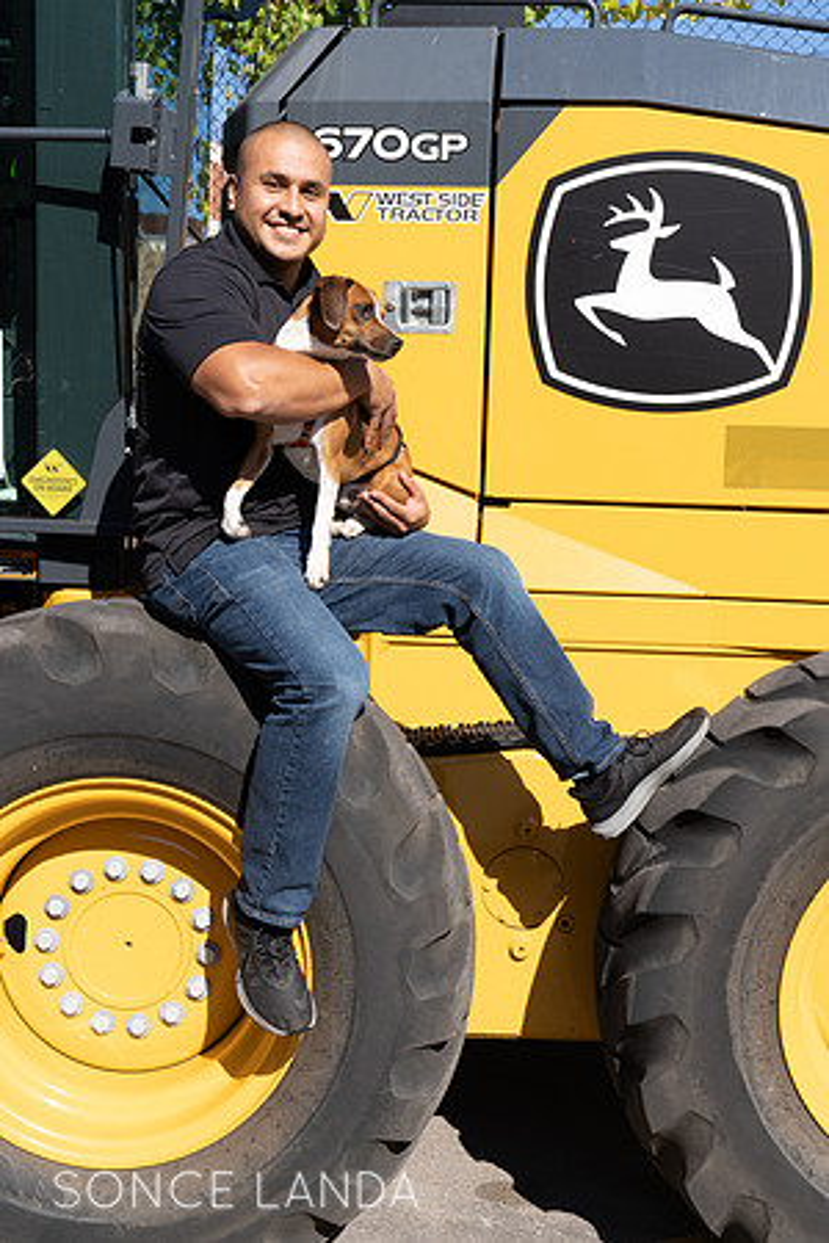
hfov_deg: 29.9
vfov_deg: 43.6
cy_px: 622
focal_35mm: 45
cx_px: 414
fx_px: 1554
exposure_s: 1/250
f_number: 13
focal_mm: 45
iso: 320
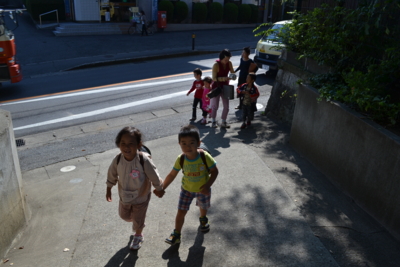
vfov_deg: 48.0
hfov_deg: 67.4
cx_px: 200
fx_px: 300
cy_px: 134
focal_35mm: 27
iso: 100
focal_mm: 18
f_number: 7.1
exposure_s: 1/200
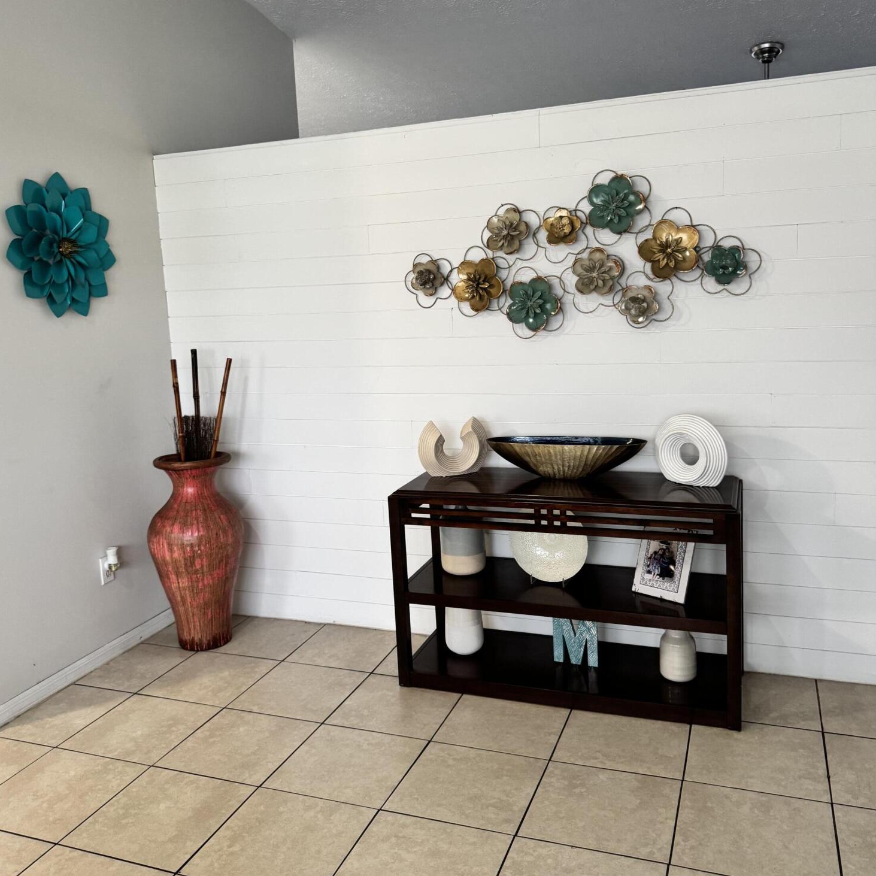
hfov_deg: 55.6
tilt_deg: -11.1
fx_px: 830
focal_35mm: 29
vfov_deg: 55.6
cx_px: 428
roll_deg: +2.2
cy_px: 402
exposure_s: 1/60
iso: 320
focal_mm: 6.76
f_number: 1.78
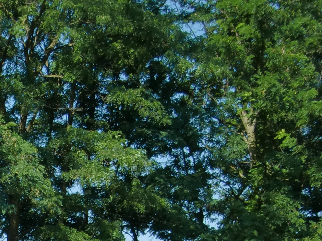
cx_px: -76
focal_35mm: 113
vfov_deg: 12.5
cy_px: 353
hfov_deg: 16.6
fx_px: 1051
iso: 64
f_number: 3.9
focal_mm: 6.66
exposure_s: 1/400
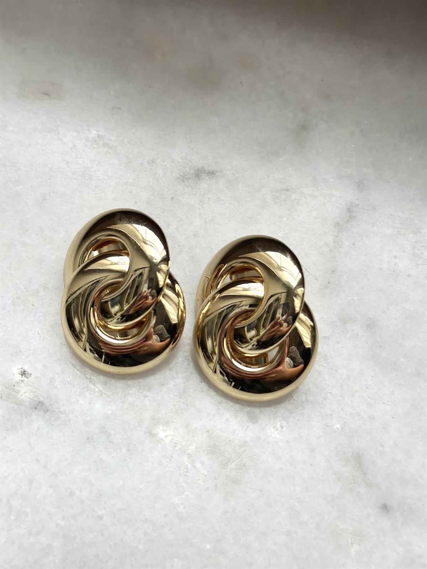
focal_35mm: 48
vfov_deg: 39.7
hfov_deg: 30.3
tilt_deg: -67.1
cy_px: 284
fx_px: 789
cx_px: 214
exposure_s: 1/67
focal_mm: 6.86
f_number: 1.78
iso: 125
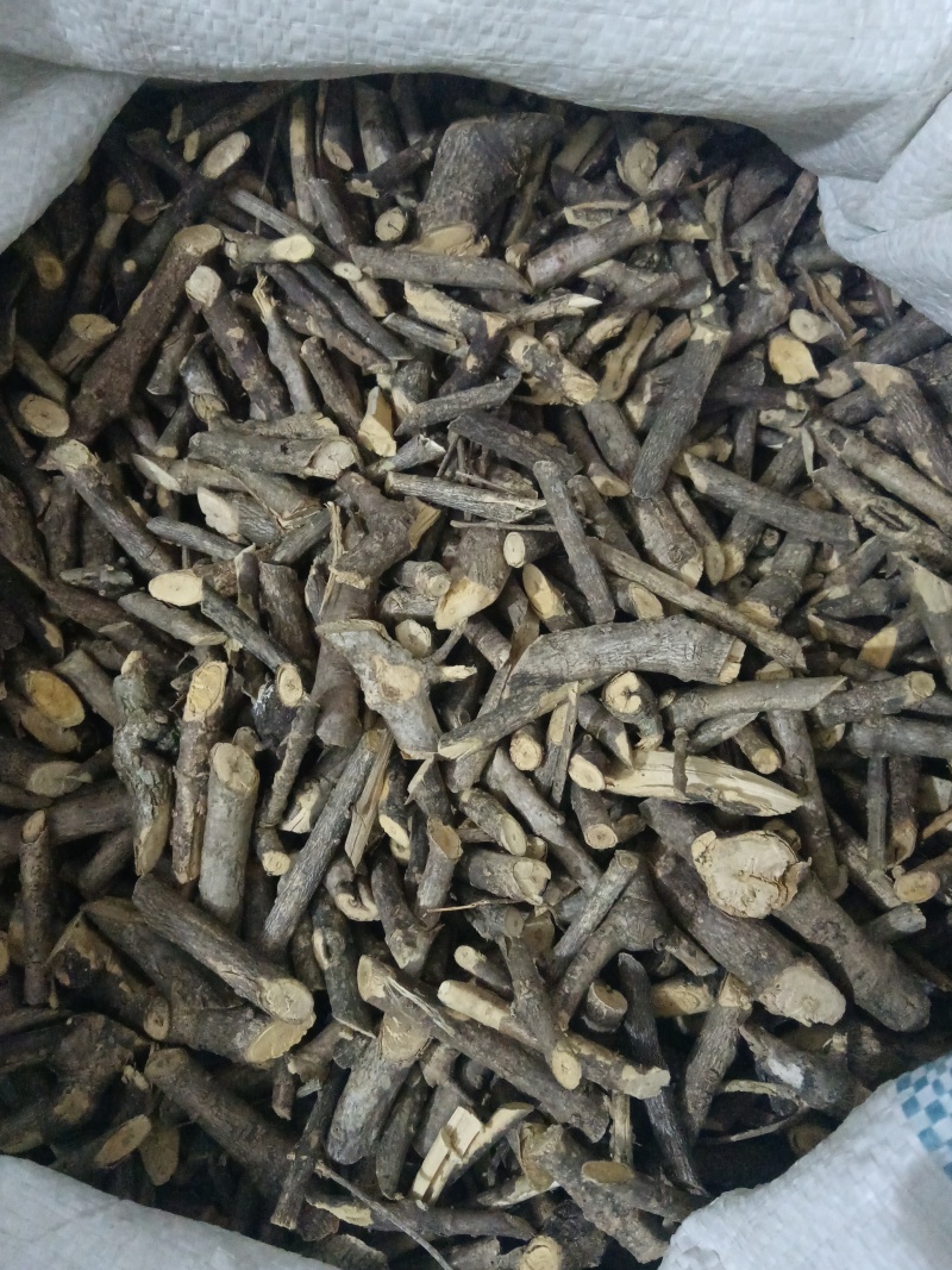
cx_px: 476
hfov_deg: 51.3
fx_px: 990
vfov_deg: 65.3
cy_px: 635
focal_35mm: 27
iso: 5112
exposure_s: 1/20
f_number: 1.9
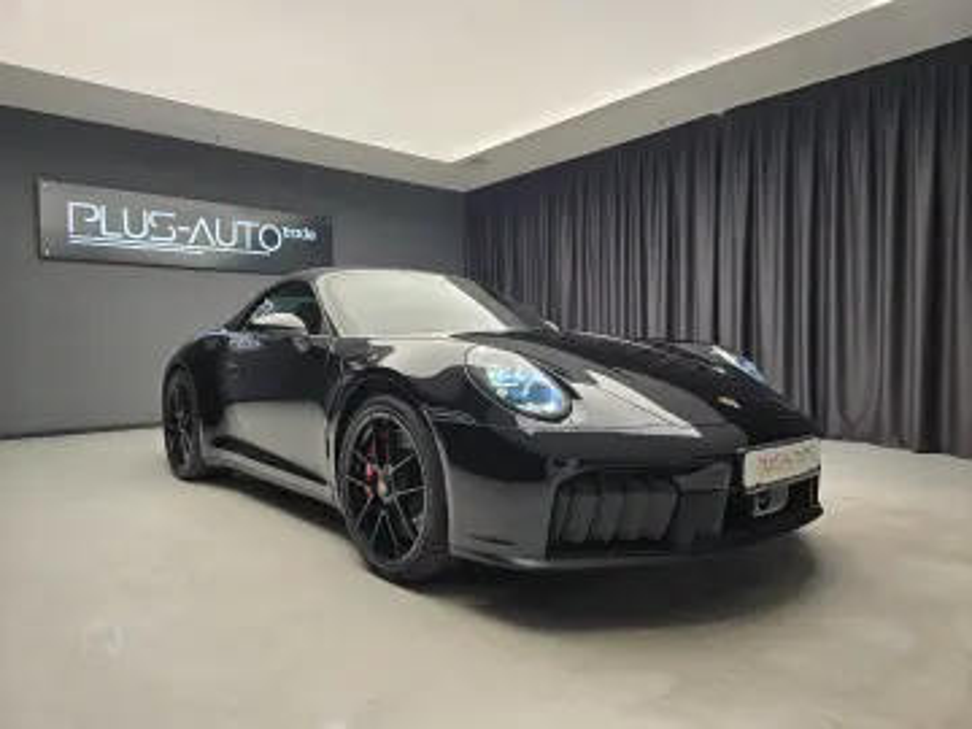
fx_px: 646
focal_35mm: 23
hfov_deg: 73.9
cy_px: 364
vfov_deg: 58.9
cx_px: 486
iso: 32
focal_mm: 6.3
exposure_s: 1/54
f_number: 1.7
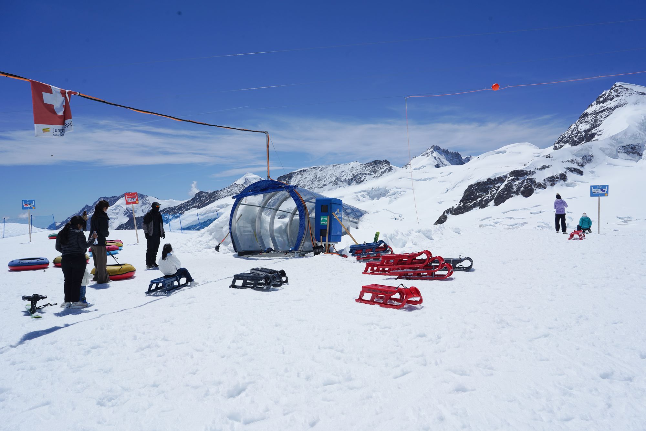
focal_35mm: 24
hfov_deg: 73.7
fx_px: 431
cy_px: 216
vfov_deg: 53.1
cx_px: 323
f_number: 14
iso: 100
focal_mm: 24
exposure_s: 1/400
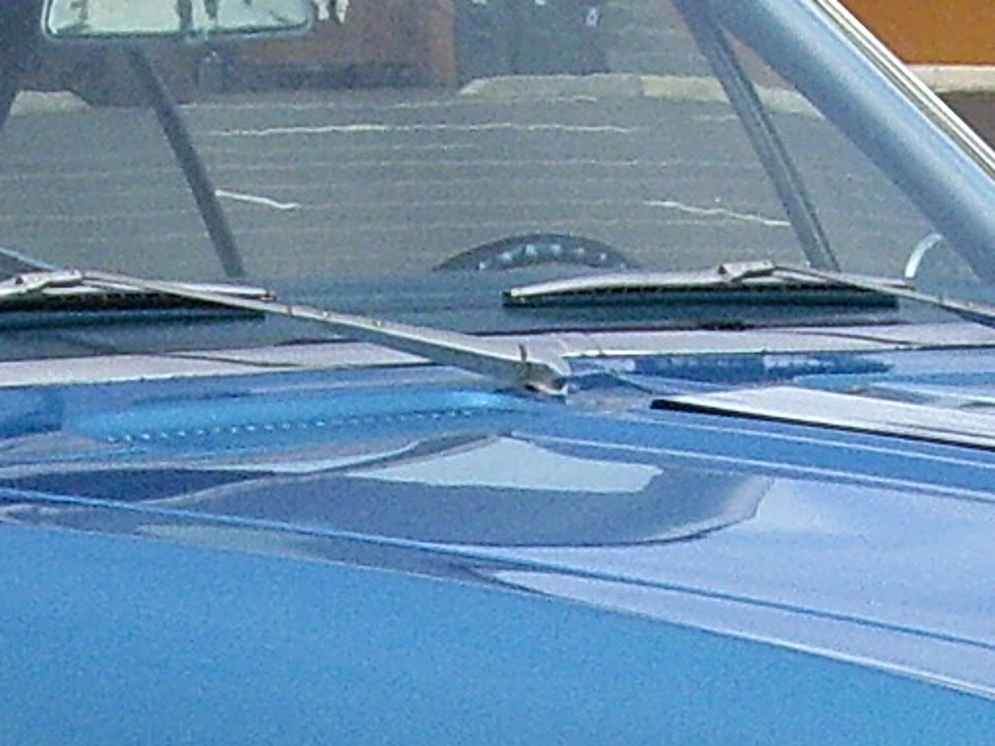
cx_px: 462
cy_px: 922
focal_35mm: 284
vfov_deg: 5.2
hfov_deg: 7.0
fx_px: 8163
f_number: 4.8
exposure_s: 1/400
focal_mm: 7.6
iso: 100
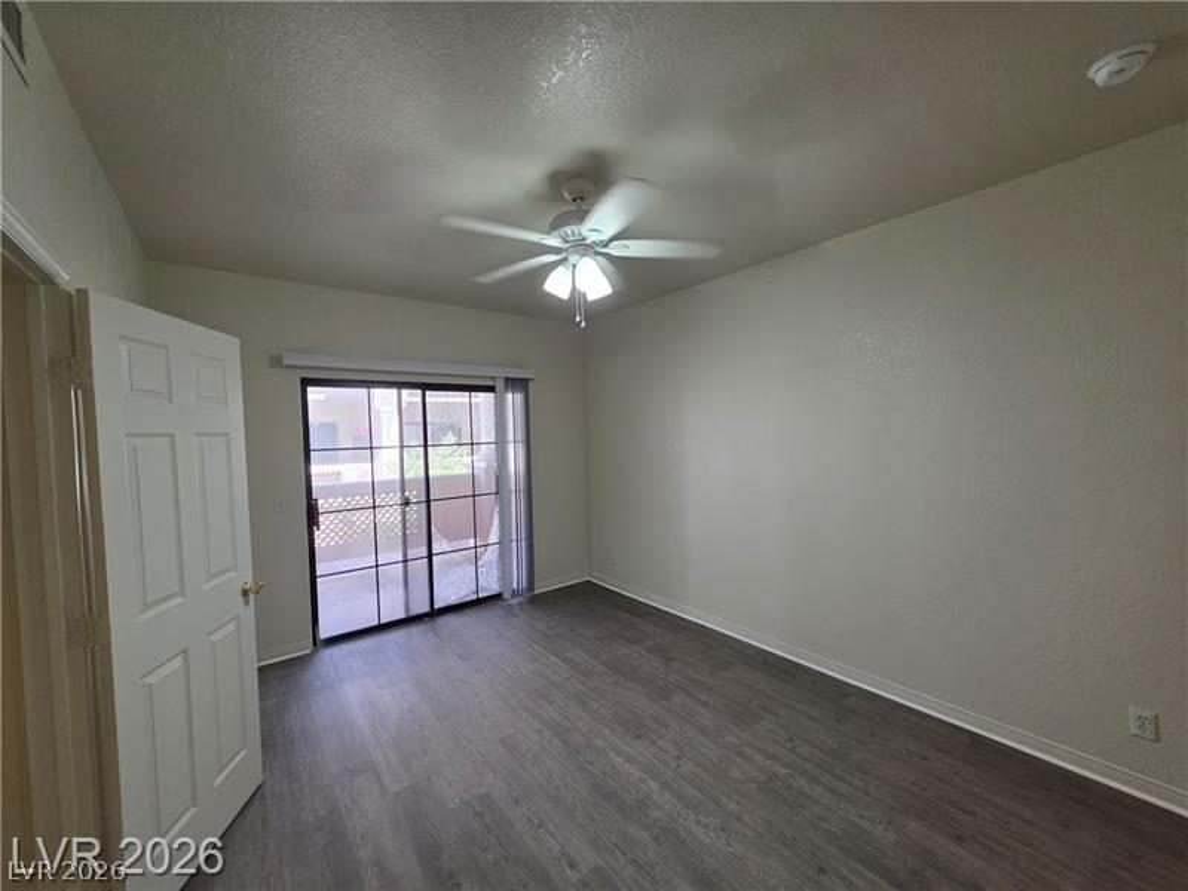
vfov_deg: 89.9
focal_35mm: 13
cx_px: 594
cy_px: 446
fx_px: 446
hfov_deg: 106.2
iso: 160
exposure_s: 1/120
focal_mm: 2.2
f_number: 1.9
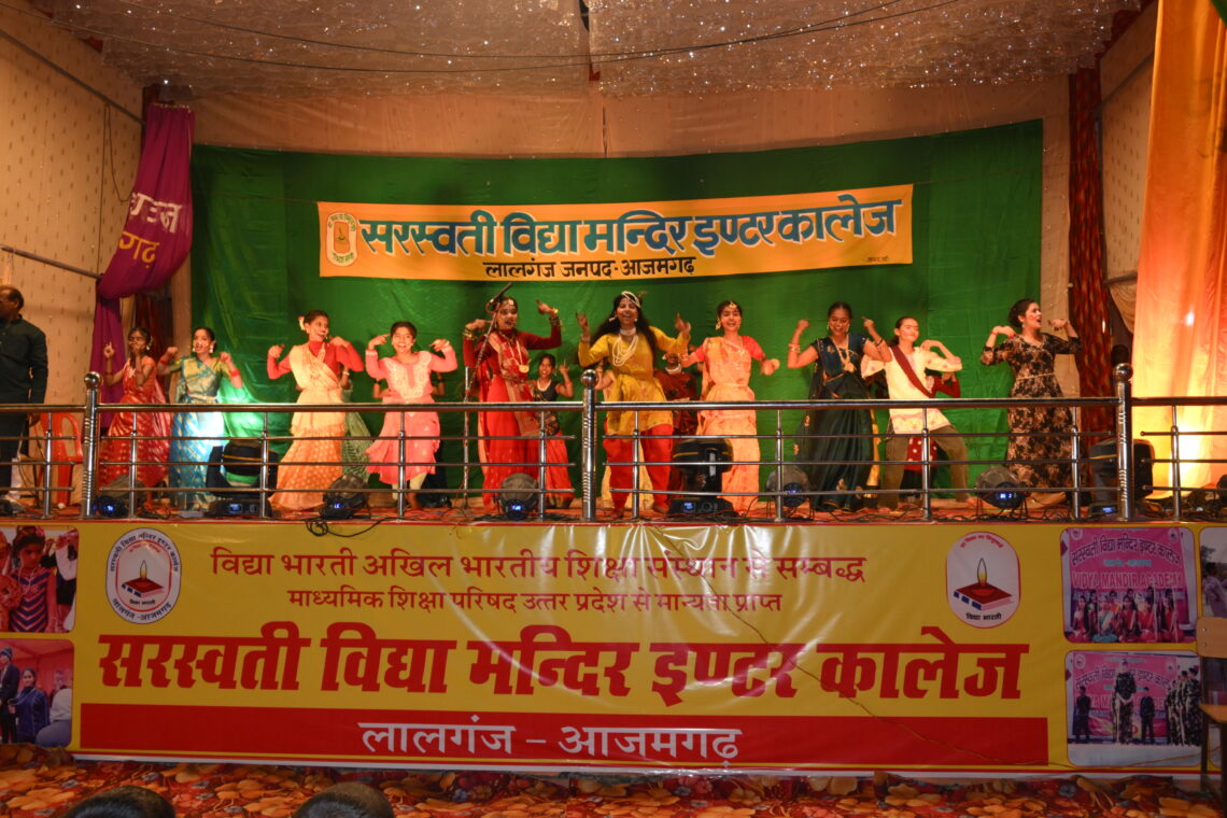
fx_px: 1176
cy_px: 409
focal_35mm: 34
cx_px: 614
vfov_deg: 38.4
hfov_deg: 55.1
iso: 1000
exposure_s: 1/100
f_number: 5.6
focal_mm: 23
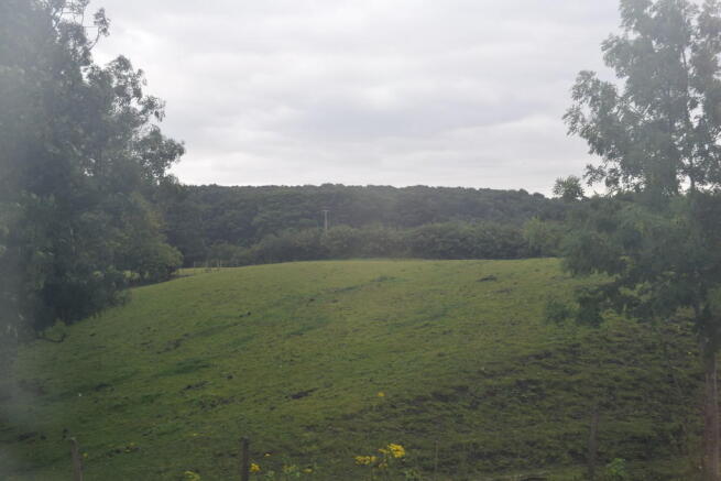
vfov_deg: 29.0
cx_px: 360
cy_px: 240
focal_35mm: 46
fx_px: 931
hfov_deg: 42.3
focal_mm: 31
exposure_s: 1/125
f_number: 5.6
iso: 320
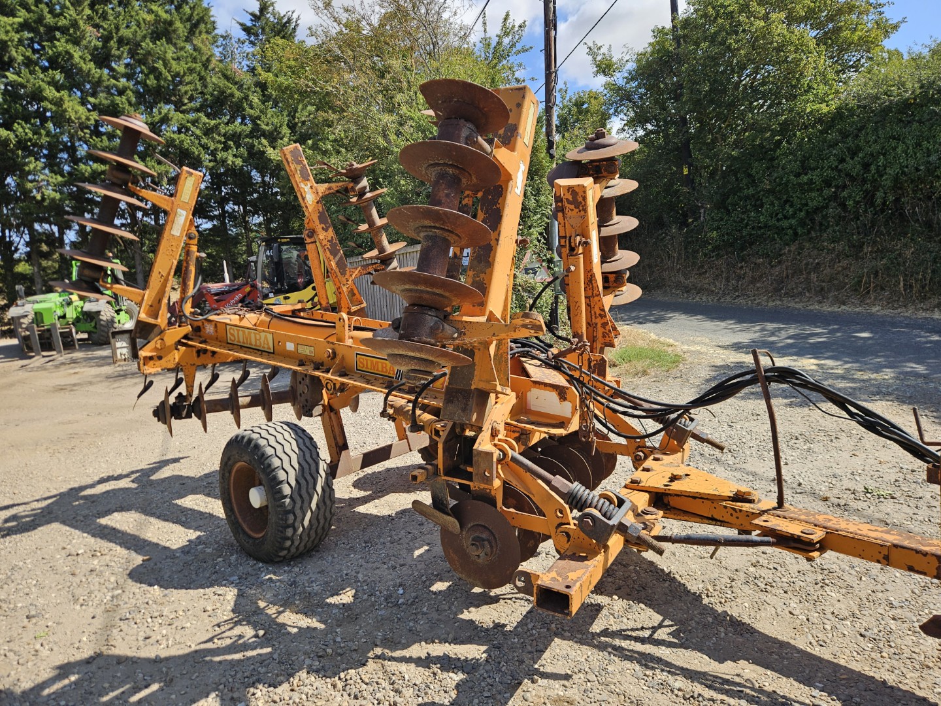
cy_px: 353
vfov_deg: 58.9
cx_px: 470
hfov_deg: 73.9
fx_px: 625
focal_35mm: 23
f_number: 1.8
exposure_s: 1/986
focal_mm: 5.4
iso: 25
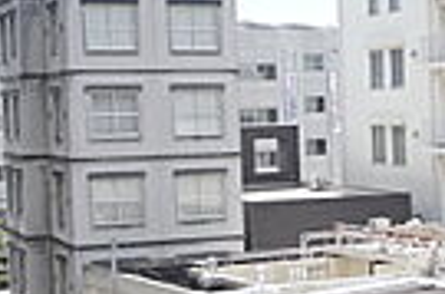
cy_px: 170
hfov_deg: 16.4
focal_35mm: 115
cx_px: 666
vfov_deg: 11.9
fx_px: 1412
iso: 2500
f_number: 6.7
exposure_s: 1/4000
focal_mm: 23
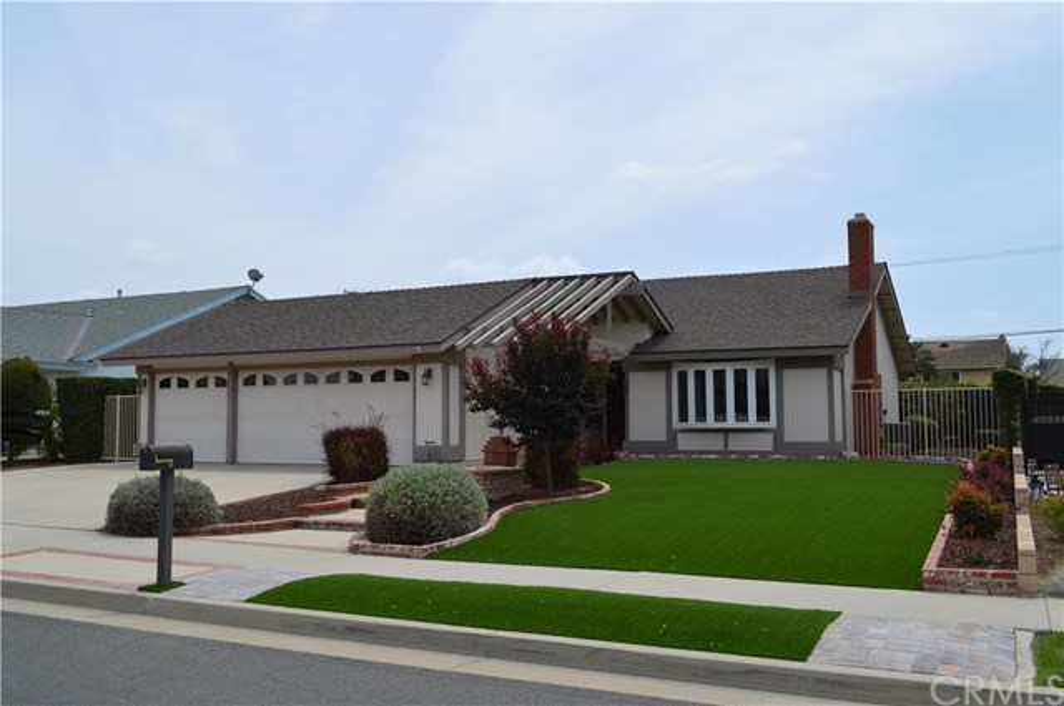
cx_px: 532
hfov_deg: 57.3
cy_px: 353
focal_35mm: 33
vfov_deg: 39.9
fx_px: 974
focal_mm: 22
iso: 100
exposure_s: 1/320
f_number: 9
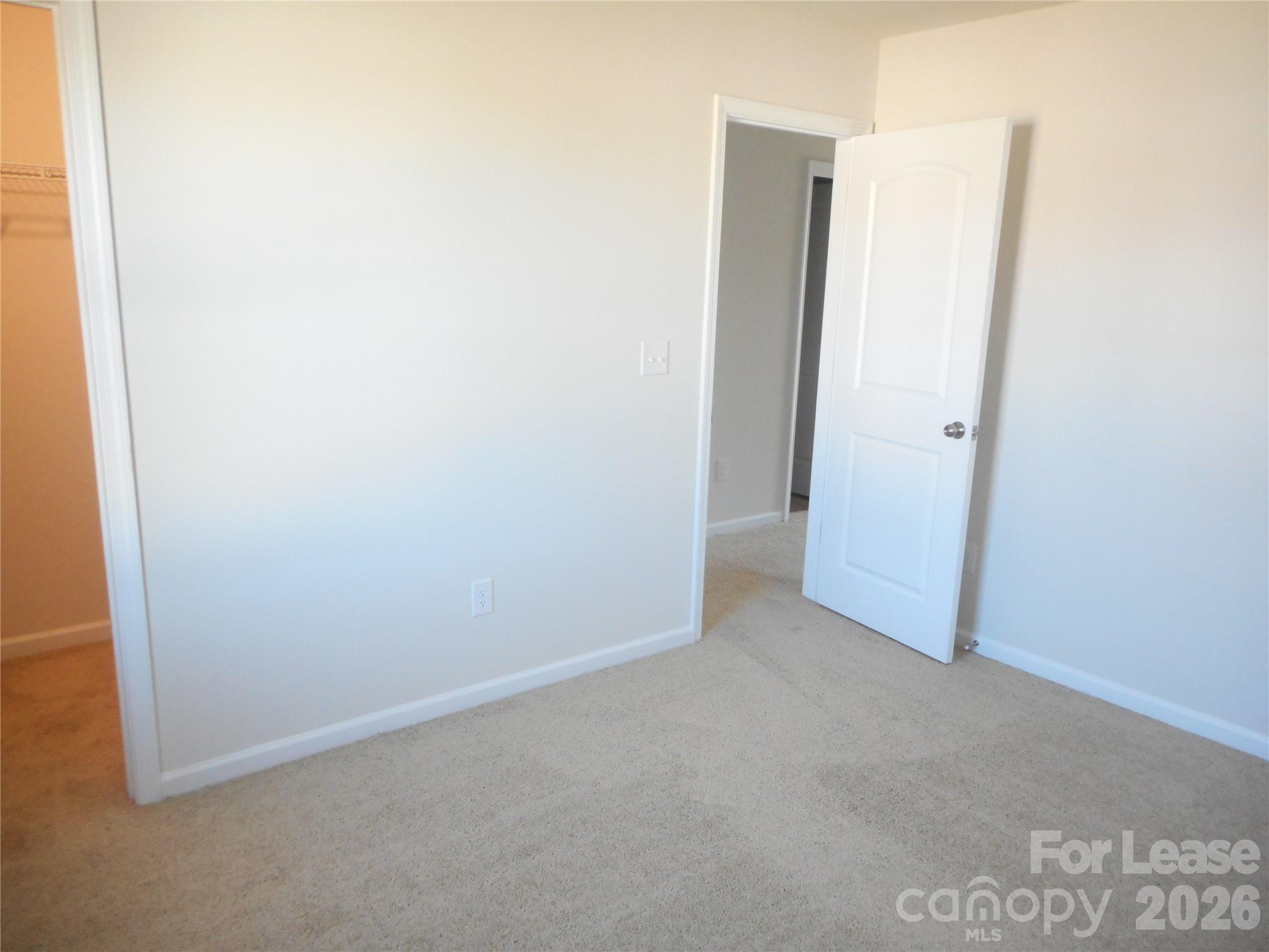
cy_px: 476
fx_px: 916
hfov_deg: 69.4
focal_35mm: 25
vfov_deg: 54.9
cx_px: 634
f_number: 3.7
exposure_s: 1/30
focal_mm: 4.5
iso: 400
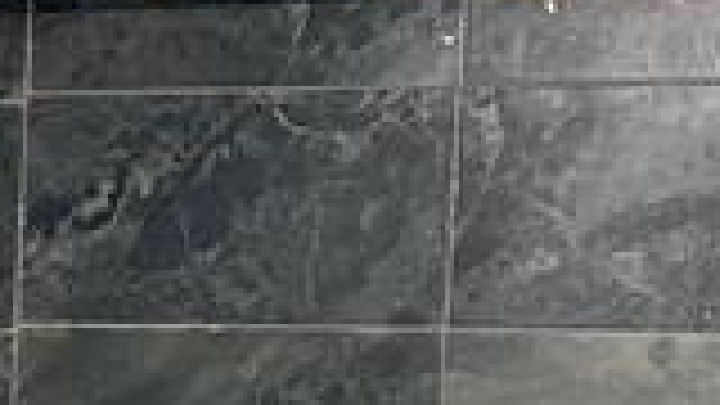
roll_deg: +0.1
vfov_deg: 6.3
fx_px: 3456
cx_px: -360
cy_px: 1094
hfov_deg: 11.4
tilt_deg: -10.6
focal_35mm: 181
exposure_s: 1/60
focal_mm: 5.96
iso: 200
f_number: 1.6
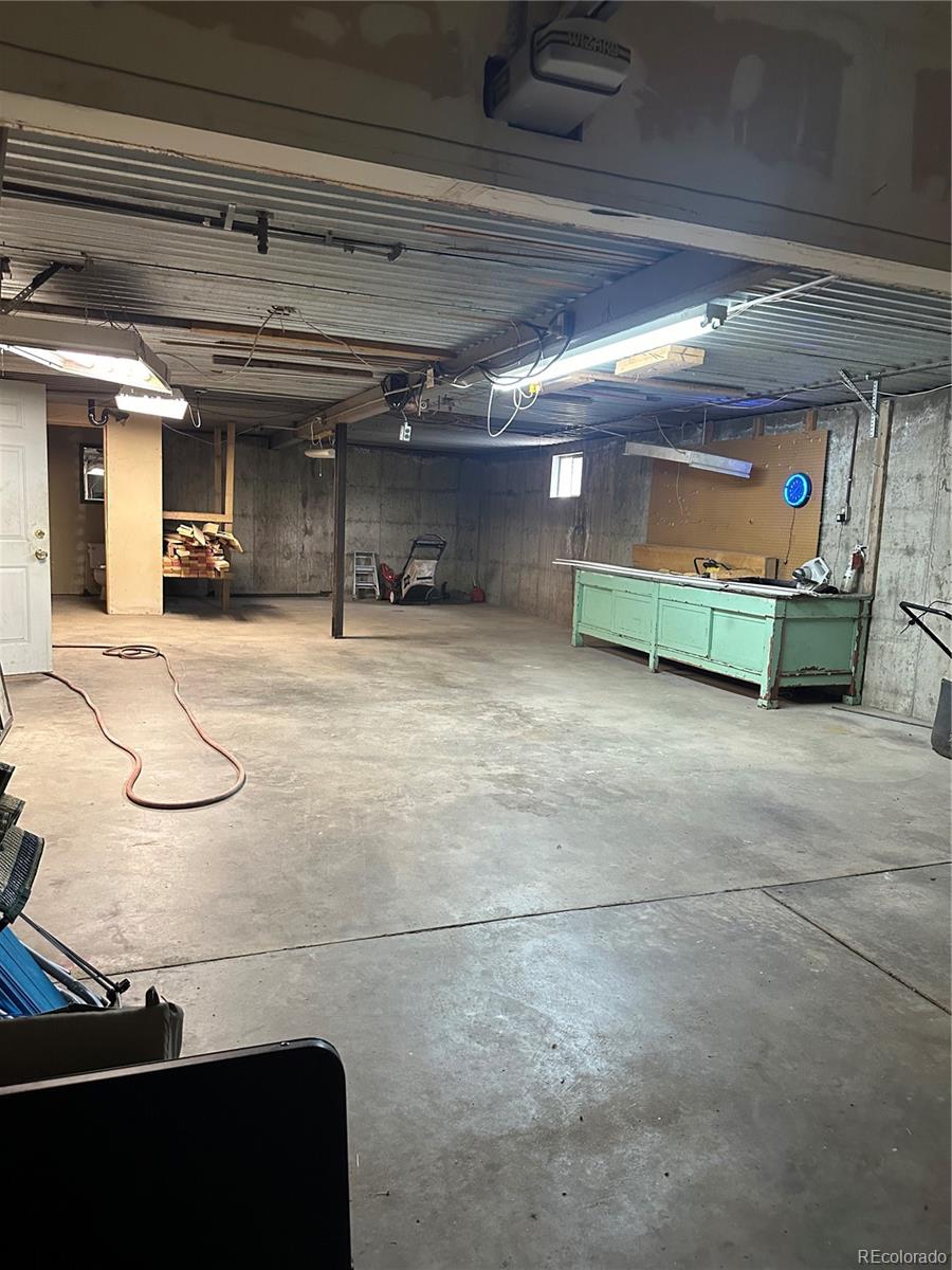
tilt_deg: -8.0
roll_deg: -3.2
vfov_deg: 71.6
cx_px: 476
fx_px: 880
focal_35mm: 24
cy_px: 635
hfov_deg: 56.8
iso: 500
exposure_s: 1/60
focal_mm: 6.86
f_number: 1.78
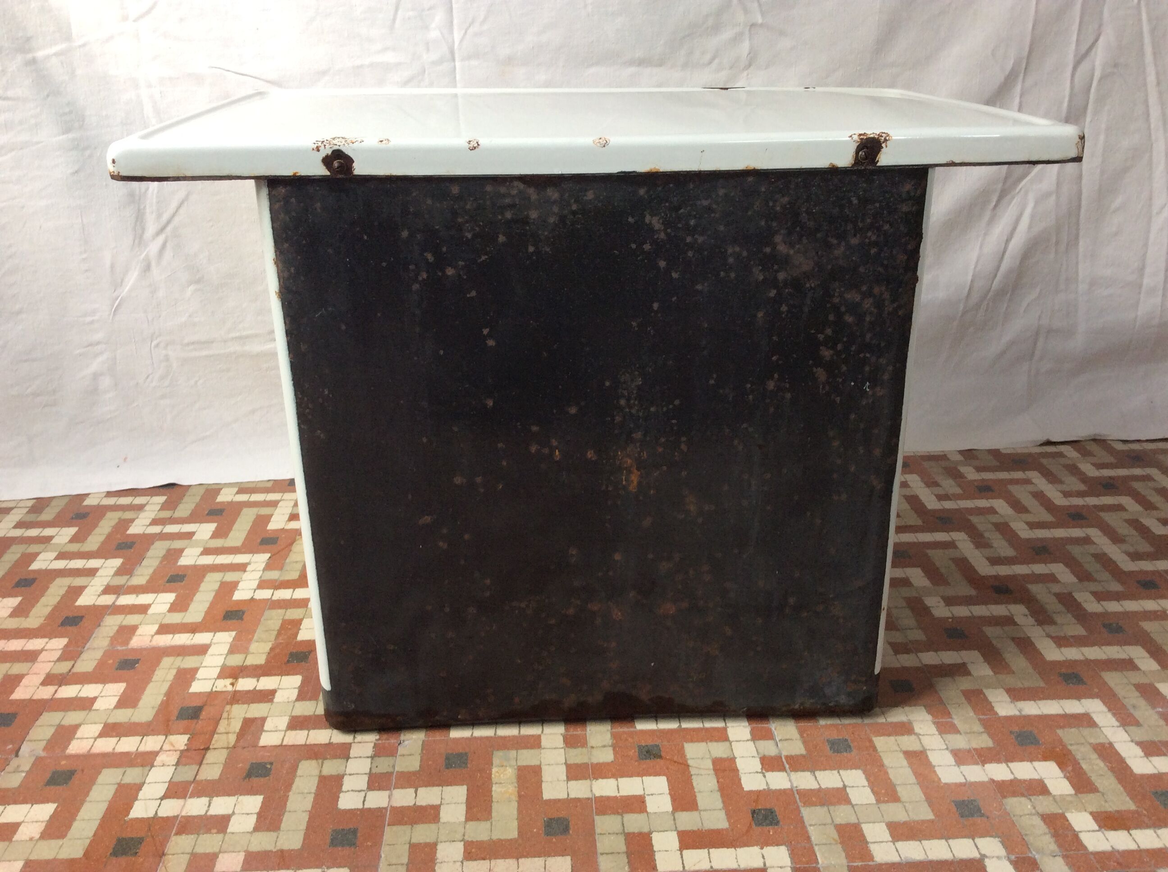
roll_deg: +1.5
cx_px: 584
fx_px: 1078
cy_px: 436
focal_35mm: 32
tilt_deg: -24.4
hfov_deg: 56.9
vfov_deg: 44.1
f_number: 2.4
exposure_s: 1/25
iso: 64
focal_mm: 3.3
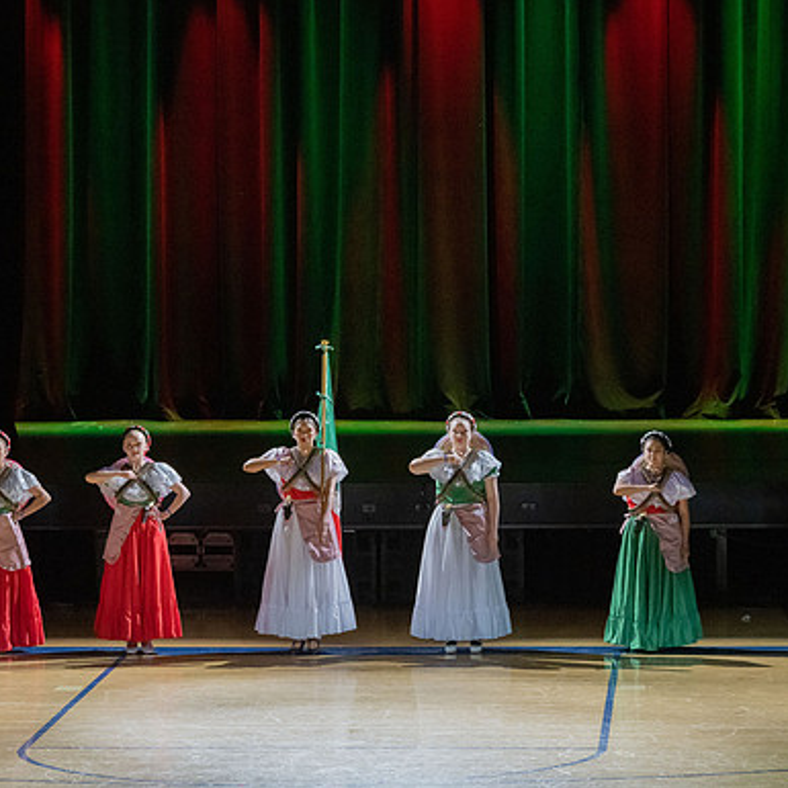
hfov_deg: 8.7
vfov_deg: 8.7
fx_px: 5177
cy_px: 349
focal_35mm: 201
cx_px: 367
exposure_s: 1/800
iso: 4000
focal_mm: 135
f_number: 3.5
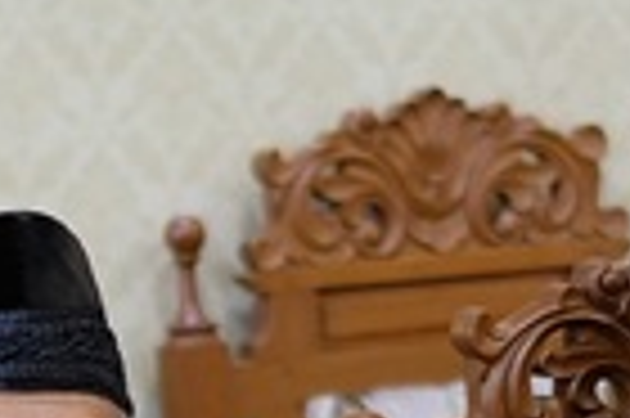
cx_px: 324
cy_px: 512
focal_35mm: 378
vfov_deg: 3.6
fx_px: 6607
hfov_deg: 5.5
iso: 500
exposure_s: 1/52
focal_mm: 35
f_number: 1.4
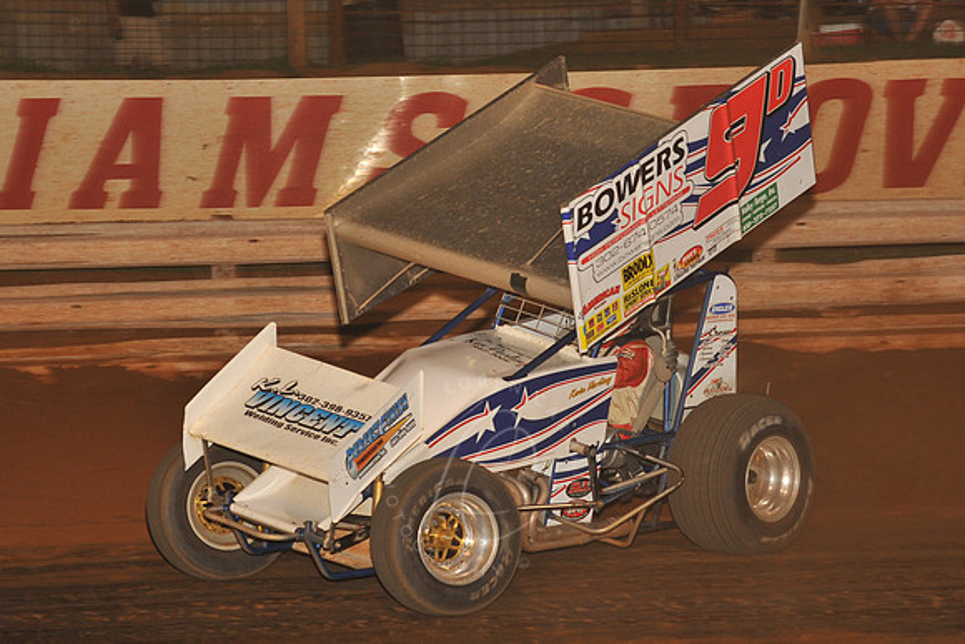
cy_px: 322
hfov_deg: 16.4
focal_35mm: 125
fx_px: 3351
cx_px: 482
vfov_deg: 11.0
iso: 800
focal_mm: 125
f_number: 6.3
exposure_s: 1/320
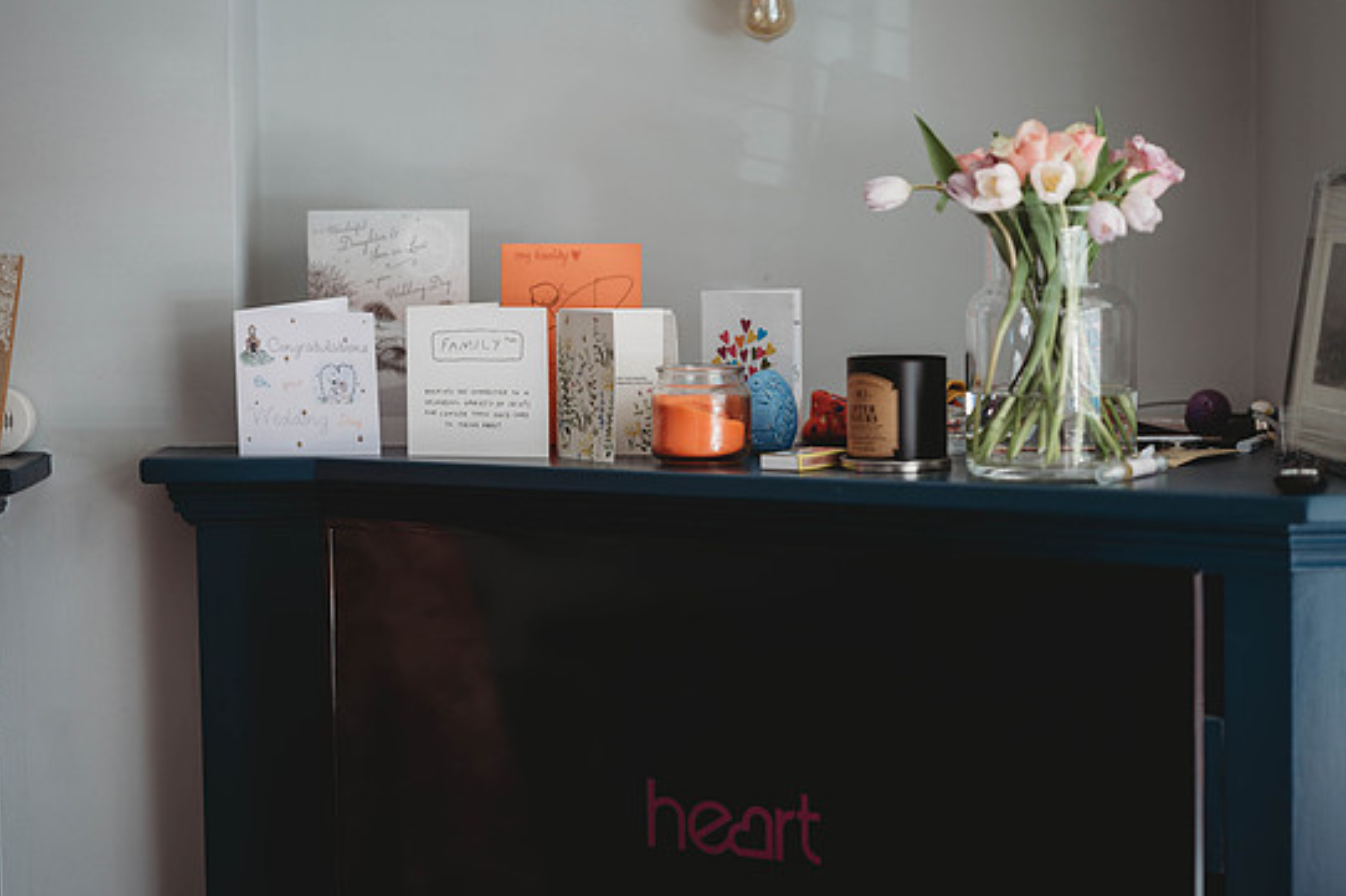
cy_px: 422
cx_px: 673
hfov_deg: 22.4
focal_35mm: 91
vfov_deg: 15.0
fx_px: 3401
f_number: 1.8
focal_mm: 85
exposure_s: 1/250
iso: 100
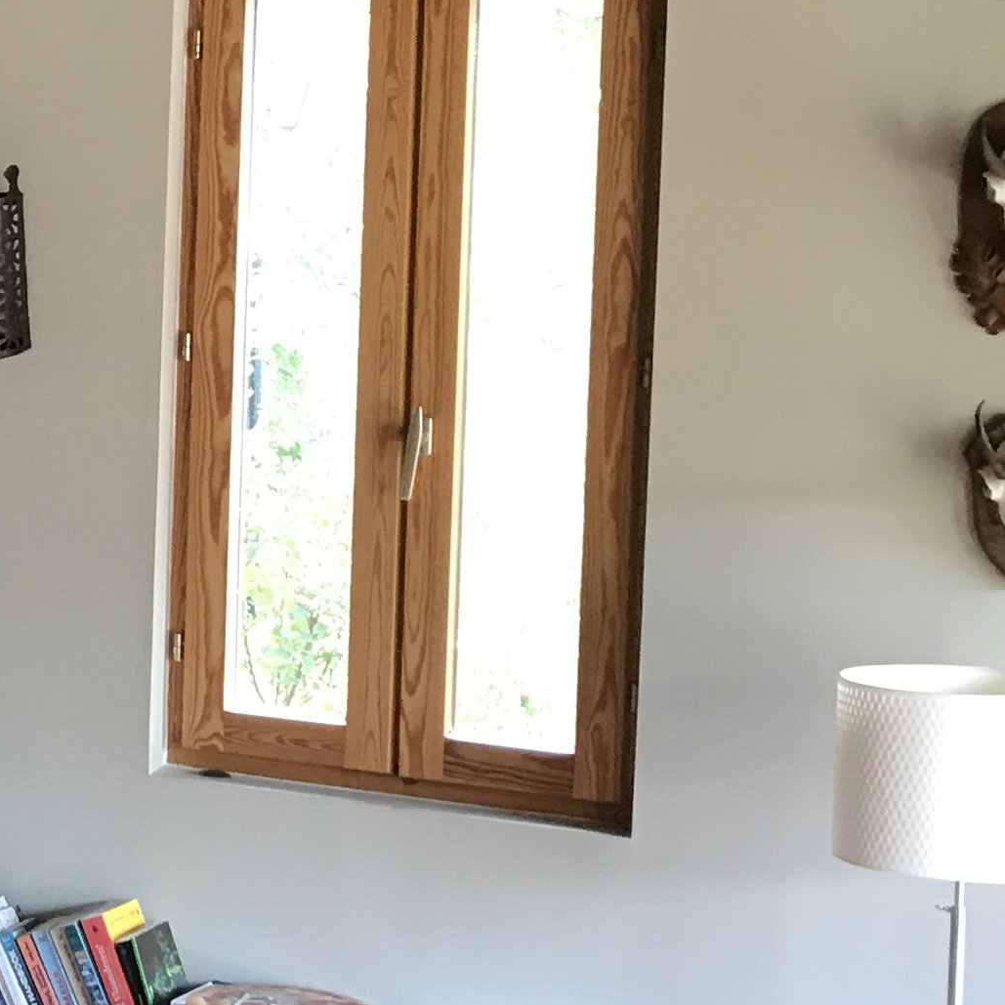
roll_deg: -0.9
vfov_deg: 17.9
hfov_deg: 15.9
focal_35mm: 97
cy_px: 332
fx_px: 3186
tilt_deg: -3.2
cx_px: -651
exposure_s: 1/17
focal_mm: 3.99
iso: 50
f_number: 1.8
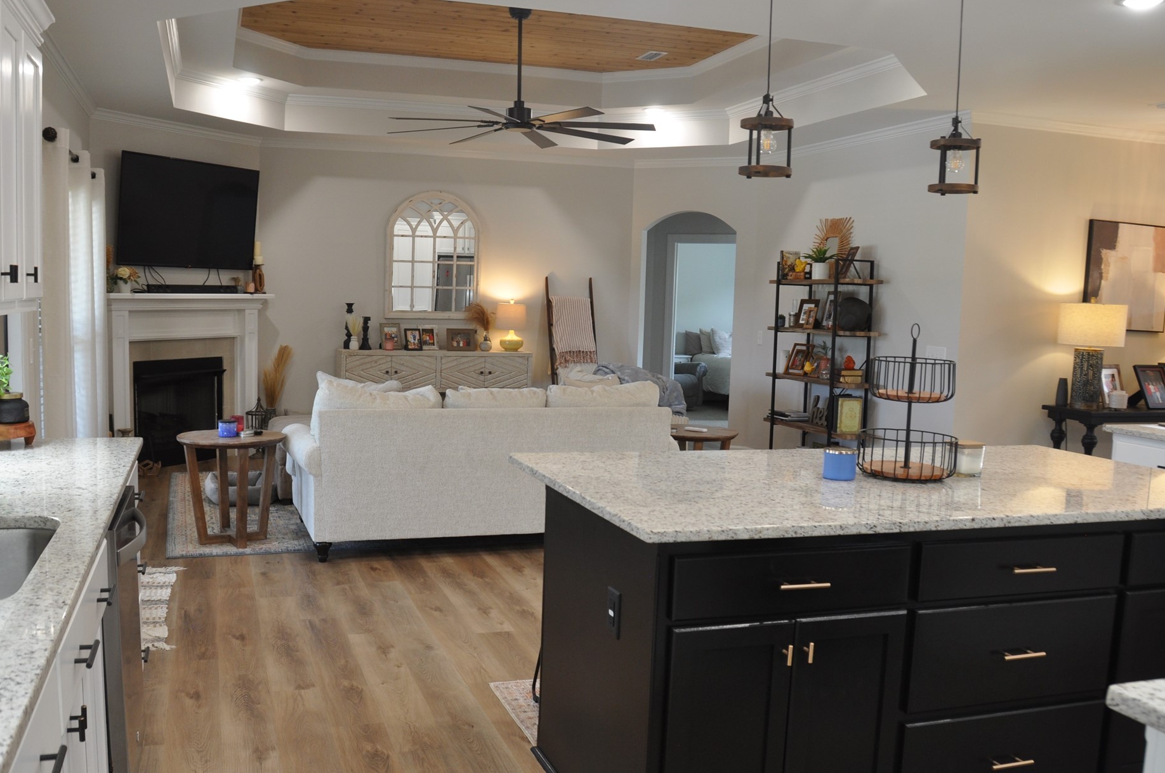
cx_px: 539
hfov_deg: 58.7
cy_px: 429
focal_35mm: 32
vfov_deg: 41.0
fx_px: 1034
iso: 400
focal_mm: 18
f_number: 5
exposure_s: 1/25
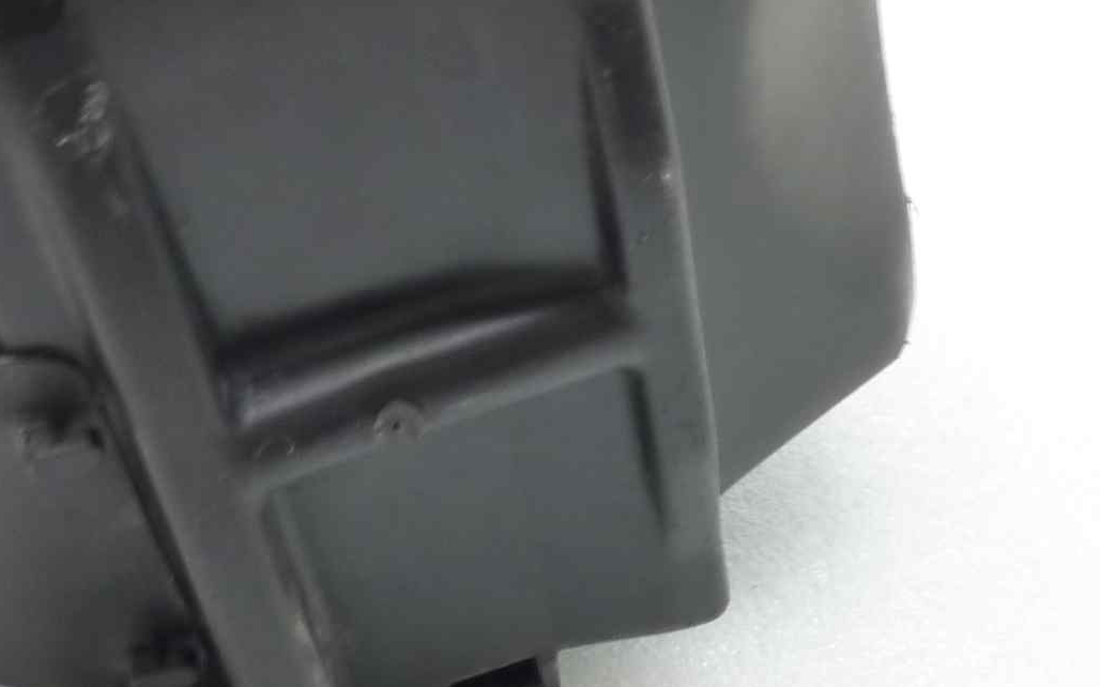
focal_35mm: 66
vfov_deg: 19.6
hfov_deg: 30.9
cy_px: 204
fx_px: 1978
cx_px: 407
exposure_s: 1/8
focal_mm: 4.1
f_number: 3.3
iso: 125
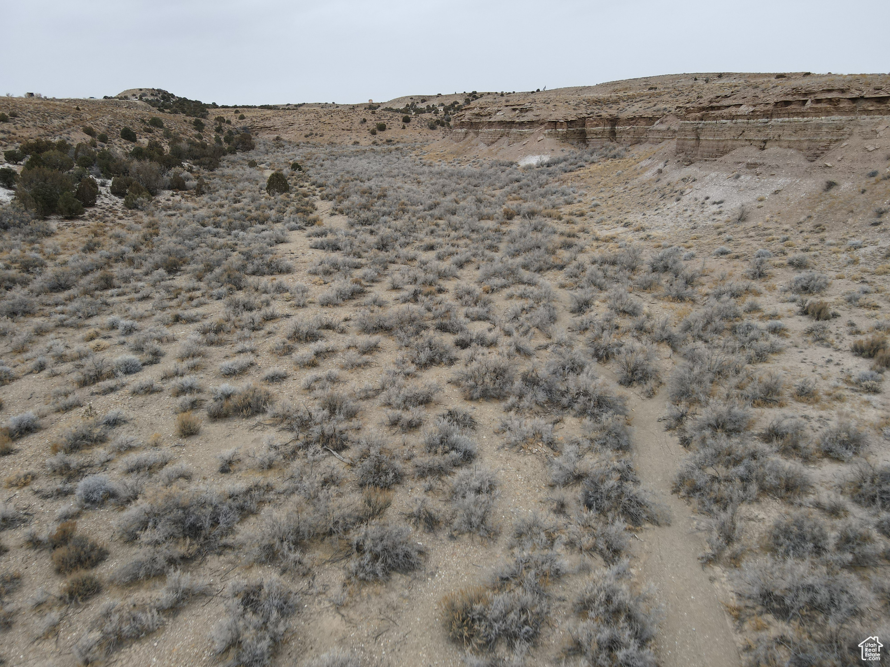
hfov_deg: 71.6
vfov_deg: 56.8
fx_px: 617
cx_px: 445
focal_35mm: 24
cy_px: 334
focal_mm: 4.5
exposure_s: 1/200
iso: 100
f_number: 2.8
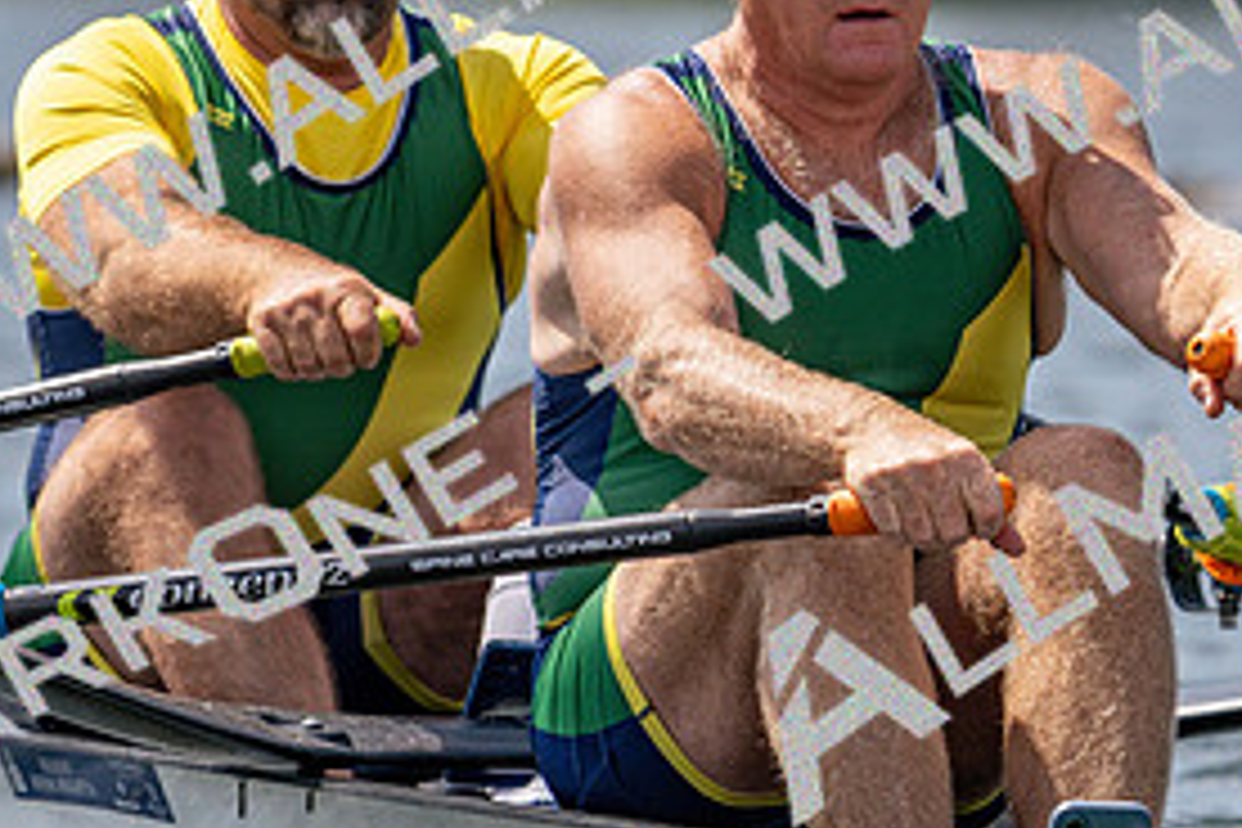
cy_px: 398
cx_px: 382
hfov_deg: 2.8
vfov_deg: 1.9
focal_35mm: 724
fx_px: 24976
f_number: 6.3
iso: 320
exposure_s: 1/2000
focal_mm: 344
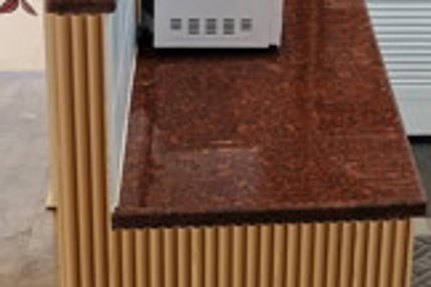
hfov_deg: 22.6
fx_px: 1065
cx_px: 327
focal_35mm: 89
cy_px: -130
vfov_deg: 14.4
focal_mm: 16
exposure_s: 1/38
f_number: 3.5
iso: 400
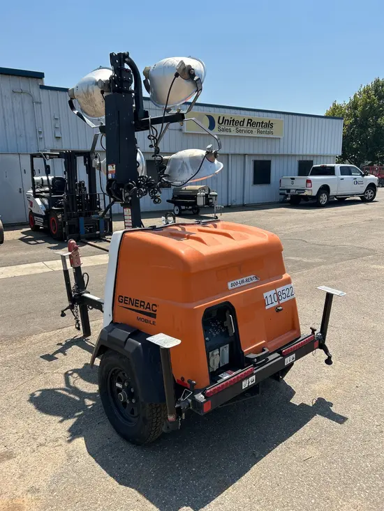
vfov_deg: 67.3
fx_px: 384
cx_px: 192
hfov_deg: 53.1
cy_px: 256
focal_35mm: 26
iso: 50
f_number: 1.5
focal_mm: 5.7
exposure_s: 1/3831
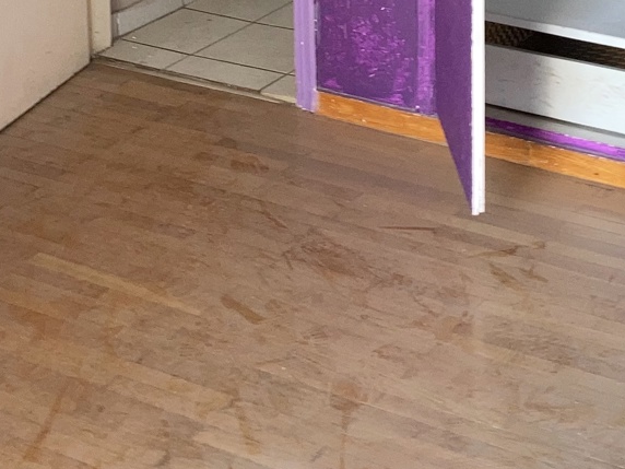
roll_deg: +1.1
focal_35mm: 94
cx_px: 253
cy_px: -227
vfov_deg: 14.7
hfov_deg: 20.8
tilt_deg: -10.4
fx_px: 1697
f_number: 1.8
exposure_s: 1/17
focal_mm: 3.99
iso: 32
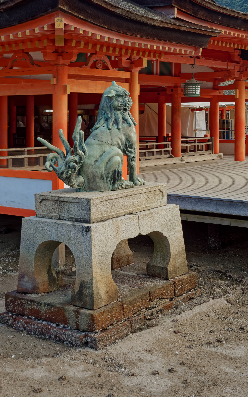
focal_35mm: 55
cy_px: 113
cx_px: 169
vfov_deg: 36.3
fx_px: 595
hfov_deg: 23.4
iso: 100
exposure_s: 1/100
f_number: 8
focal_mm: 35
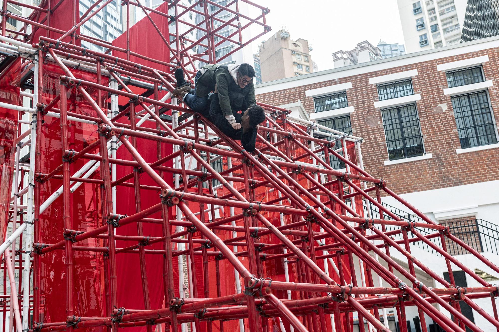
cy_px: 166
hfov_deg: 48.5
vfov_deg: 33.4
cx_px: 250
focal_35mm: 40
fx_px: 554
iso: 1000
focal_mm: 40
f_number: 5
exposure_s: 1/2500
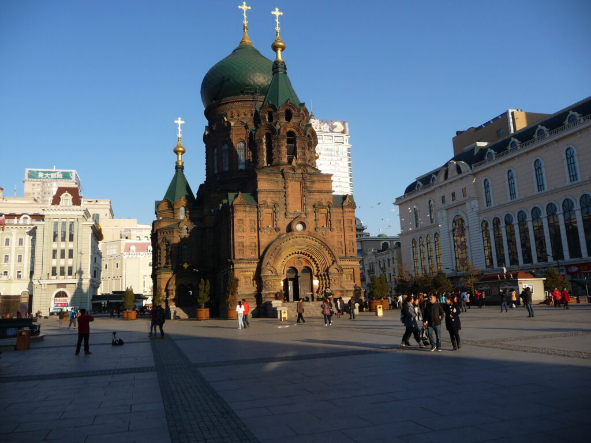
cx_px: 296
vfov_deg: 49.7
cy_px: 222
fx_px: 478
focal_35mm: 28
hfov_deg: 63.4
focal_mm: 4.7
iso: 100
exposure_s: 1/640
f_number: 3.3
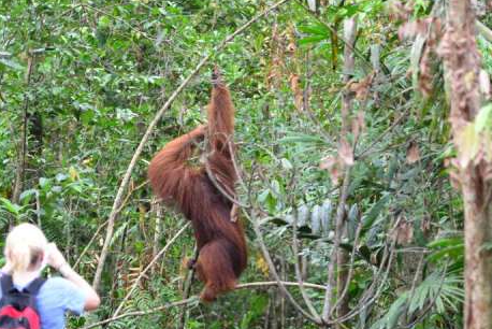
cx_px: 251
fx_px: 2338
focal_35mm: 171
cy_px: 241
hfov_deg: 12.0
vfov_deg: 8.0
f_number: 2.8
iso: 500
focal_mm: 98
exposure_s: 1/100
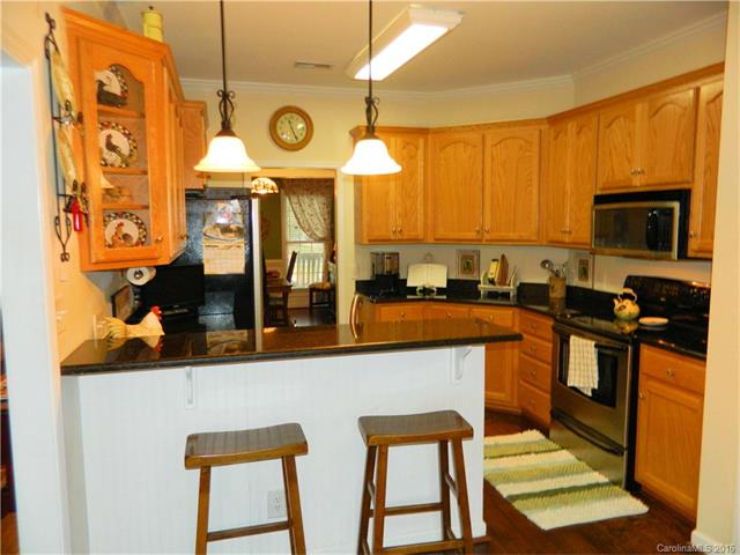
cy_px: 278
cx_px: 370
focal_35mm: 25
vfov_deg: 54.9
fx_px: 534
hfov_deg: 69.4
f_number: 3.1
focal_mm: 4.5
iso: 200
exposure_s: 1/30
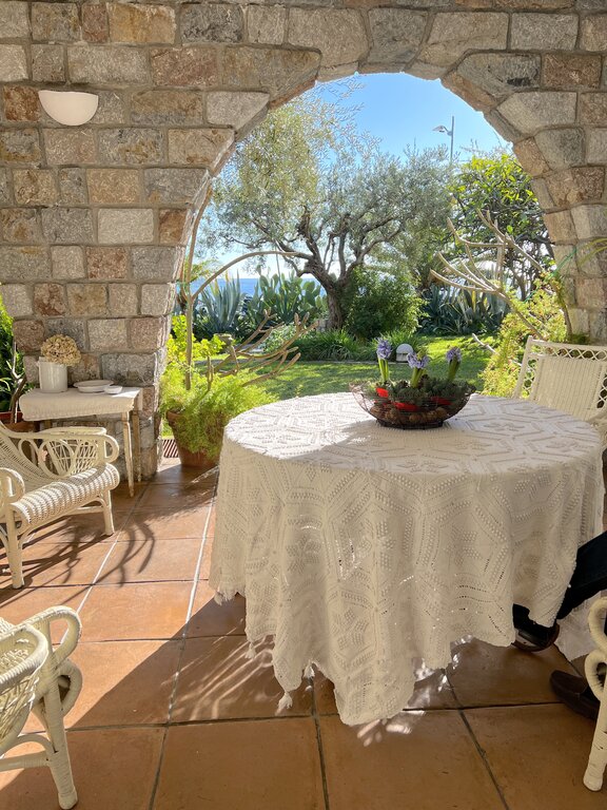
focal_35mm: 26
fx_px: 608
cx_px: 304
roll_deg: +0.7
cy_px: 405
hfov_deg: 53.1
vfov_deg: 67.3
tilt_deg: -12.1
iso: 50
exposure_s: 1/1344
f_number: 1.5
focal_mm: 5.7
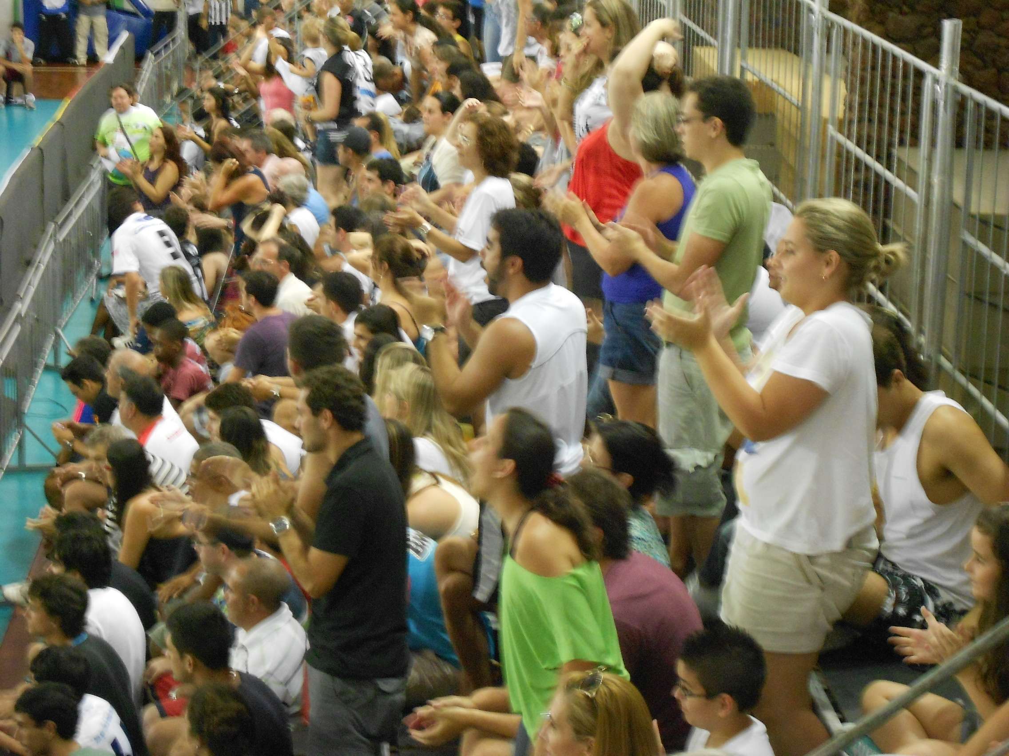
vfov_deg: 17.2
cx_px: 504
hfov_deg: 22.8
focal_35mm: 86
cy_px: 378
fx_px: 2507
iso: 400
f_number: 6.3
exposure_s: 1/13
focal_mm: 15.4
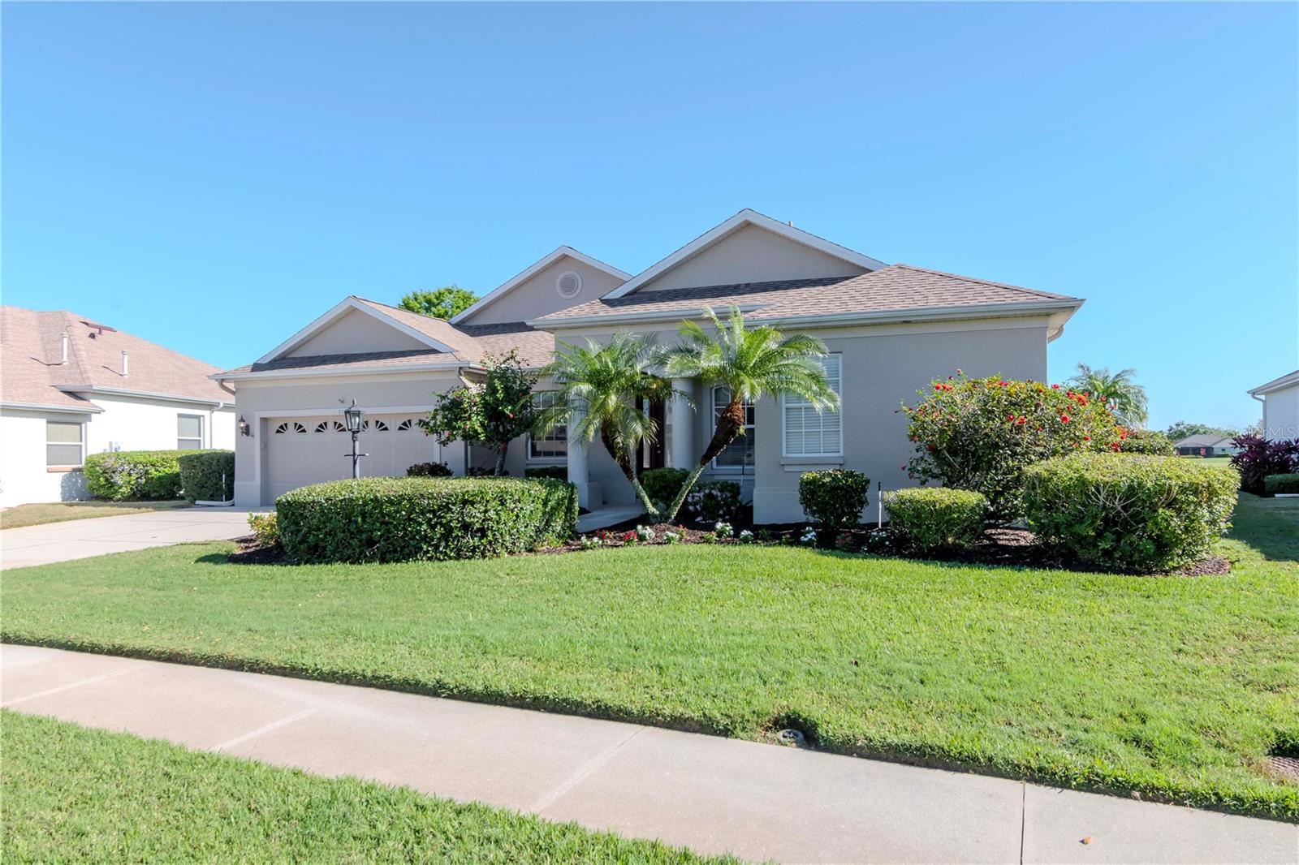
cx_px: 650
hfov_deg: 81.2
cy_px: 432
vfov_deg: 59.5
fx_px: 758
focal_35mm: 21
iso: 640
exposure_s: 1/250
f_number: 14
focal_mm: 14
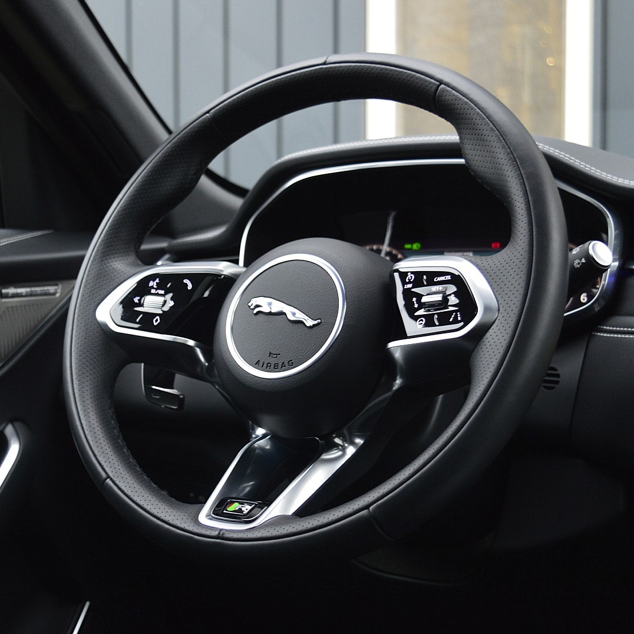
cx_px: 247
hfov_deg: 33.9
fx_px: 1036
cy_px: 316
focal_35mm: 50
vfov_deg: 34.0
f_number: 4
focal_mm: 26
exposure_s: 1/30
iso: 800
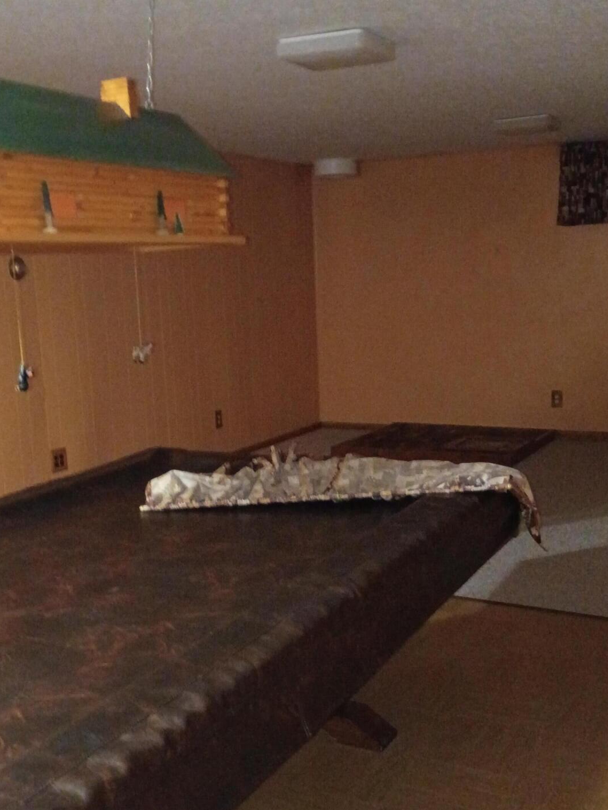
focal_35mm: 41
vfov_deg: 45.7
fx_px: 960
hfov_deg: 35.1
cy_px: 461
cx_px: 289
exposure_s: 1/24
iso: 100
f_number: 1.8
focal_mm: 4.27
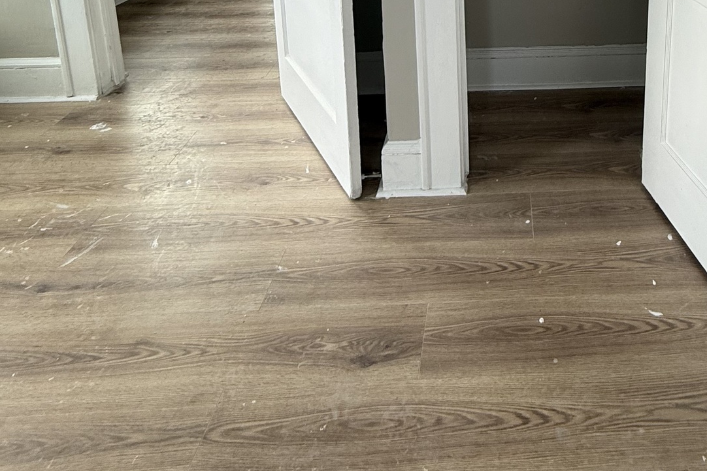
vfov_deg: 33.5
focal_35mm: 31
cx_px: 533
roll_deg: +0.3
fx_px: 609
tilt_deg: -11.7
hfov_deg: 57.2
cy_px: -108
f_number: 2.2
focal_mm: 2.22
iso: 64
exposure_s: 1/99
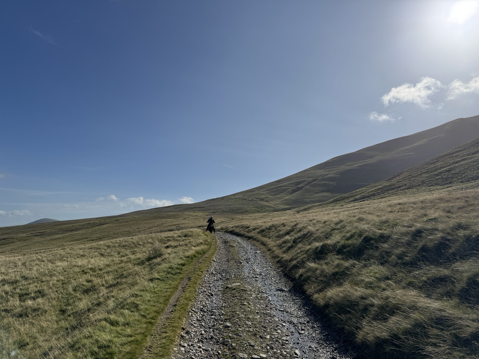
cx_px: 240
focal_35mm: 24
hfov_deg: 71.6
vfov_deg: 56.8
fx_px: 332
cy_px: 180
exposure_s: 1/12346
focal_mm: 6.76
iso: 80
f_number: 1.78
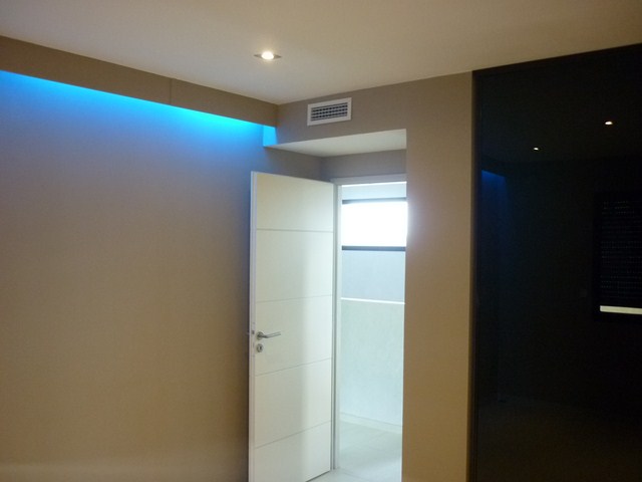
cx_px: 321
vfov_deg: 42.9
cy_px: 241
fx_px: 612
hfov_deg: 55.4
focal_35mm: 33
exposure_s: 1/20
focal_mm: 5.5
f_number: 2.8
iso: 400
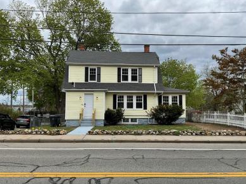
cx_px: 126
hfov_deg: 60.0
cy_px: 94
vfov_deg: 46.8
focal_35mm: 30
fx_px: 213
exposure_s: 1/1412
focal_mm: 3
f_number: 1.8
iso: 16
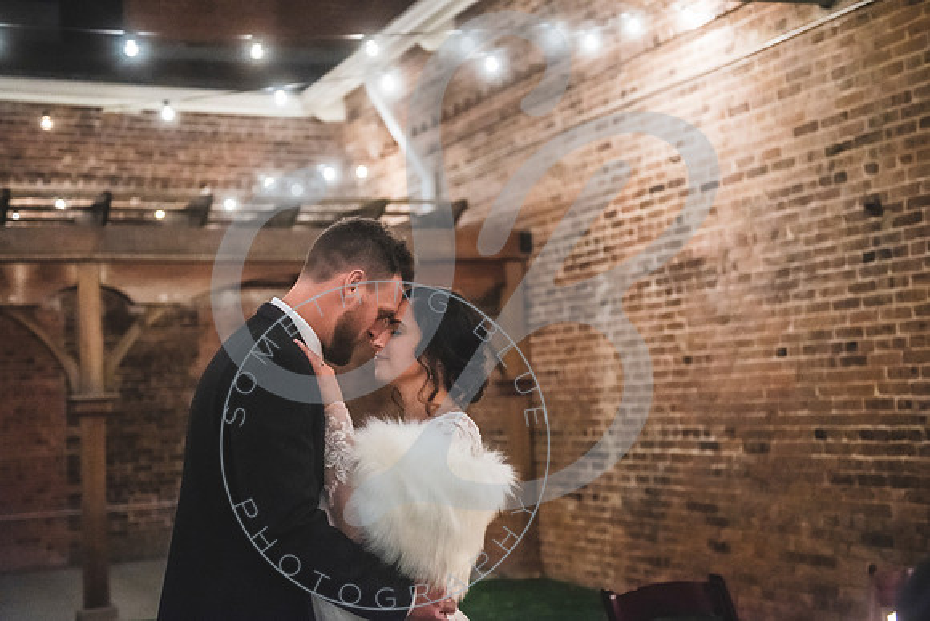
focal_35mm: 53
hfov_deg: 37.4
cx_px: 482
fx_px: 1375
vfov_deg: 25.4
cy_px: 310
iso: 5000
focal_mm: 50
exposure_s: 1/125
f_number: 2.8
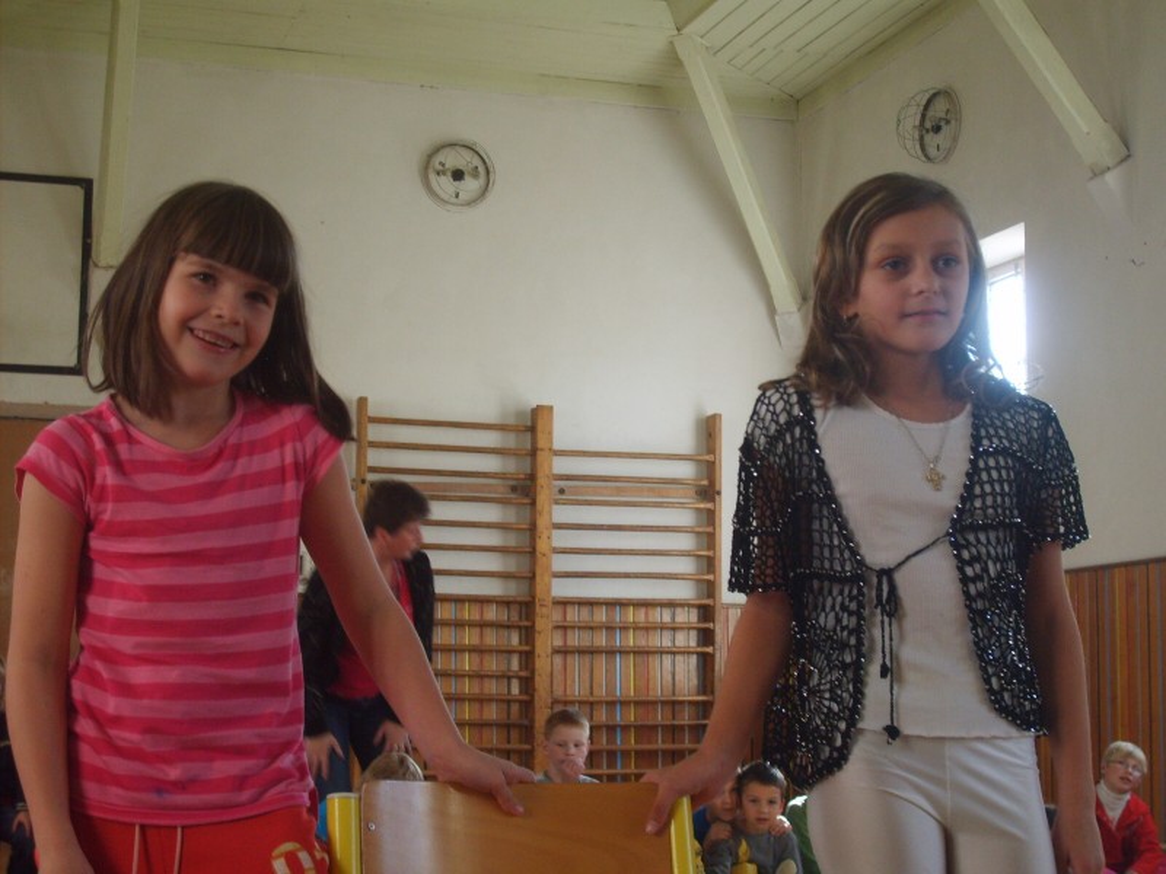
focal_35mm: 61
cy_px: 437
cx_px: 583
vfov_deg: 24.0
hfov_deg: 31.7
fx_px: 2055
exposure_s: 1/45
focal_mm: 10.3
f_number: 3.6
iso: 86
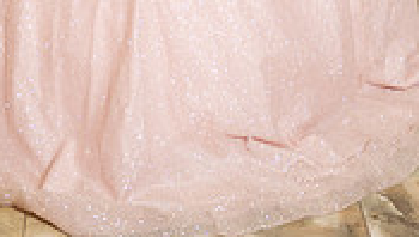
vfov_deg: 8.8
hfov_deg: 16.6
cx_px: 191
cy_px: -285
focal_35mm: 129
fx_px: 1435
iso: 320
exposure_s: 1/200
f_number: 2.8
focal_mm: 32
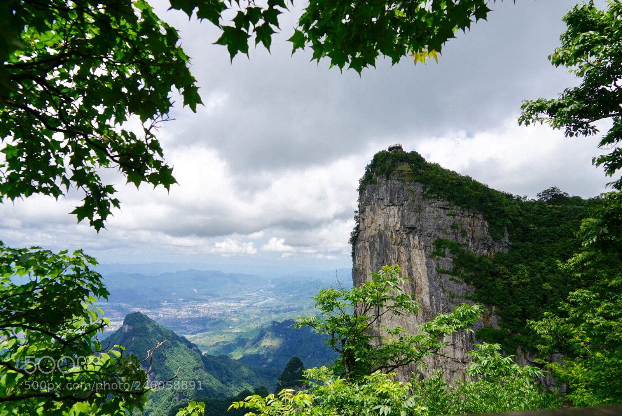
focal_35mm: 24
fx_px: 415
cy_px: 208
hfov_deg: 73.7
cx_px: 311
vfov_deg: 53.2
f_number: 11
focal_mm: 24
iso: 100
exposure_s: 1/125
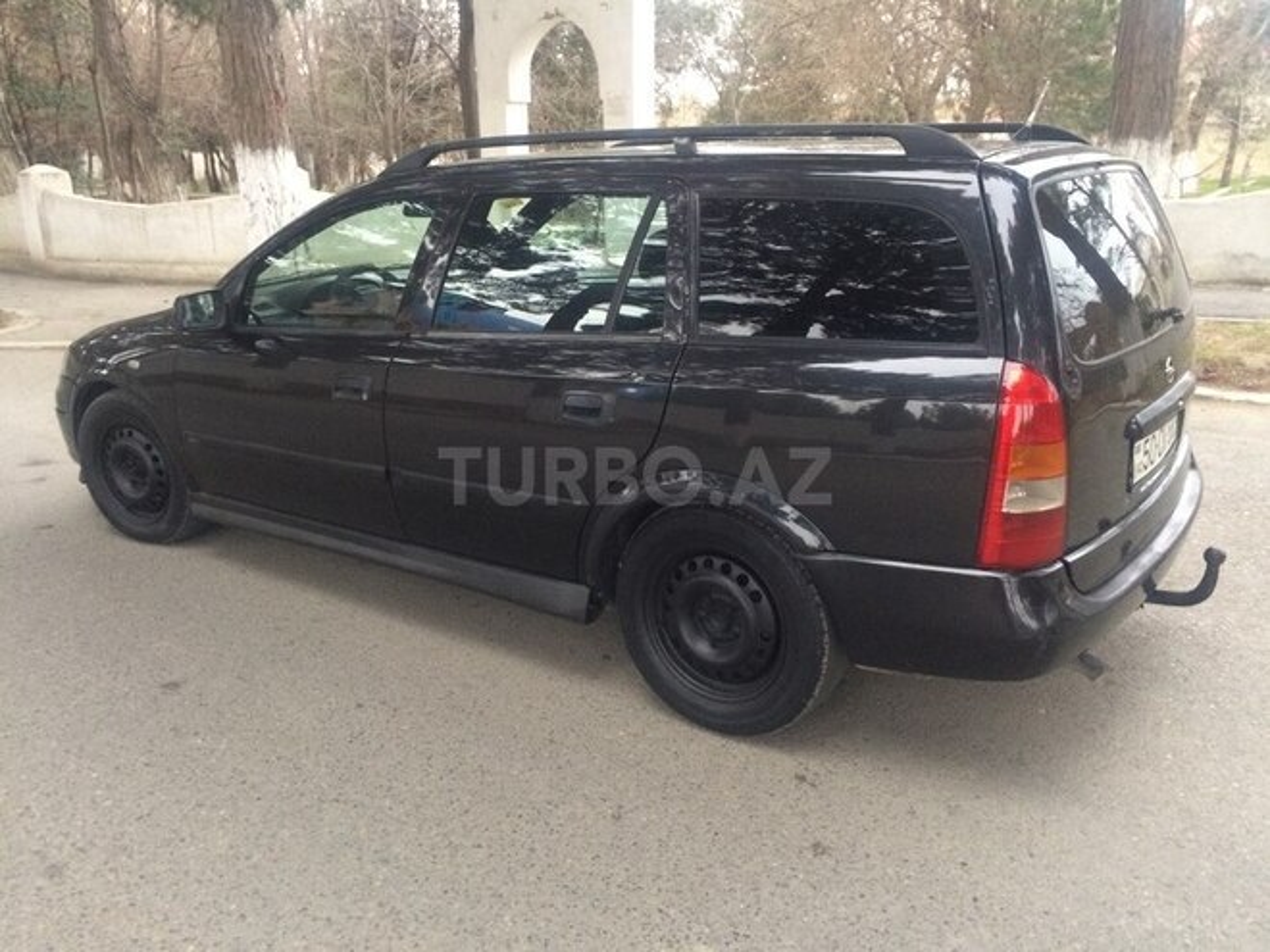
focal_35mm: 29
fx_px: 1064
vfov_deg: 48.2
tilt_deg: -18.2
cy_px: 476
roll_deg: -1.2
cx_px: 635
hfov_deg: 61.7
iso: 200
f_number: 2.2
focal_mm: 4.15
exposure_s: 1/33
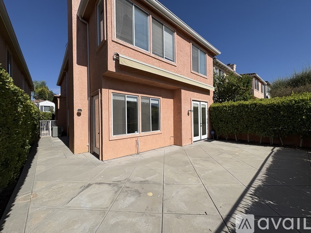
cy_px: 116
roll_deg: +0.8
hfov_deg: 102.1
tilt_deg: +0.8
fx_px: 126
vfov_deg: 85.7
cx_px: 156
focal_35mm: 14
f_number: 2.2
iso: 40
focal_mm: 2.22
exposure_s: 1/3717
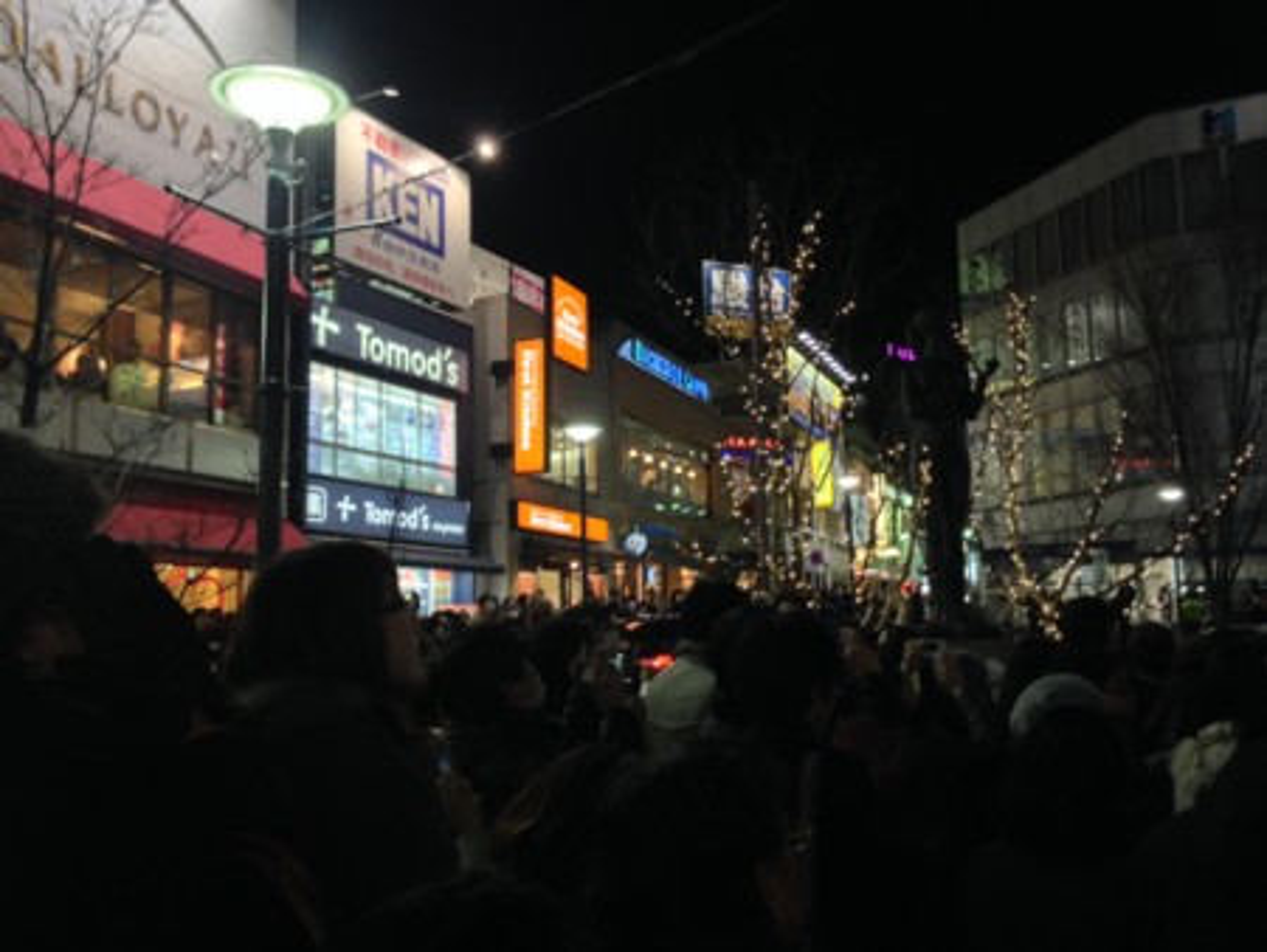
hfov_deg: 55.3
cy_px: 476
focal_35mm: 33
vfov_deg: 43.0
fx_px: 1208
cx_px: 634
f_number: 2.4
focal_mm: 4.12
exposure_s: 1/20
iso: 125
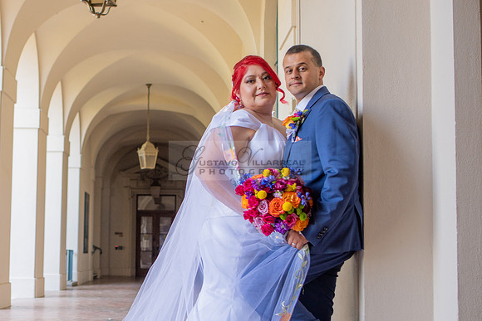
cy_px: 159
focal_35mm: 71
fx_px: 956
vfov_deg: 19.1
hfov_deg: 27.6
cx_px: 85
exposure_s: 1/160
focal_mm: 34
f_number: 2.8
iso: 250
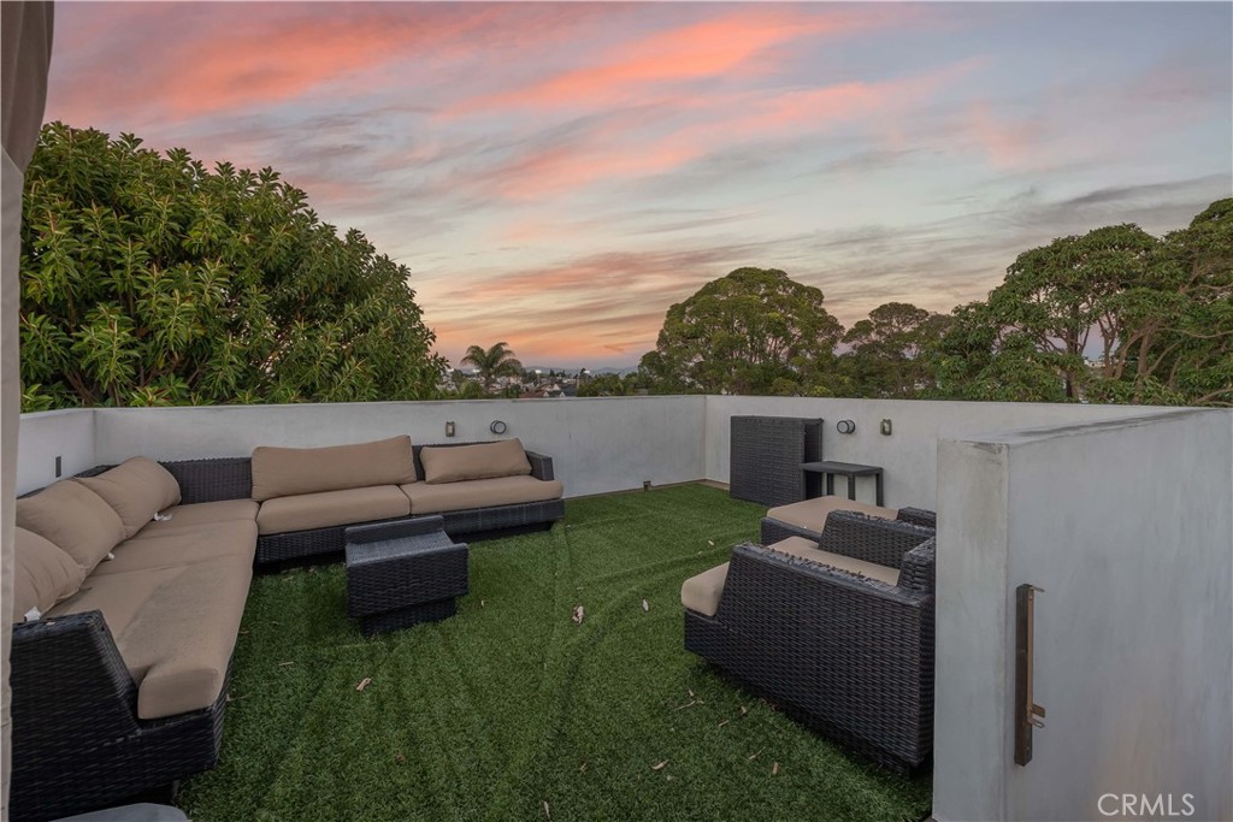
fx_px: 480
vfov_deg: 81.2
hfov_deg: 104.2
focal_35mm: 14
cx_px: 616
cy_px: 411
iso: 400
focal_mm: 14
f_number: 9
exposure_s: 1/5
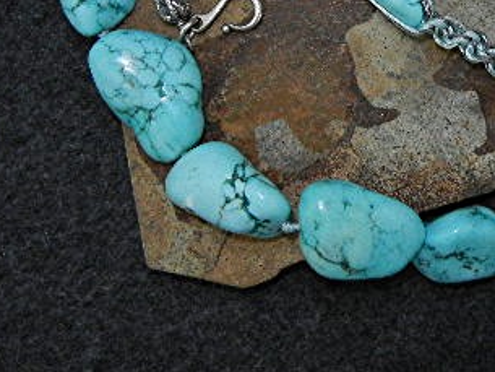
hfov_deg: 29.7
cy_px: -2
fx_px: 901
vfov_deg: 22.4
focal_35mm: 63
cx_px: 420
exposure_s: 1/30
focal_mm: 5.4
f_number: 7
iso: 800
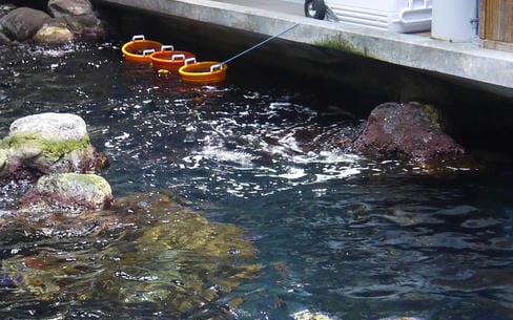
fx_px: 1021
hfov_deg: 28.0
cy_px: 220
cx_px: 168
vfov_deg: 17.8
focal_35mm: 73
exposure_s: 1/125
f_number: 3.5
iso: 400
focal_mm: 14
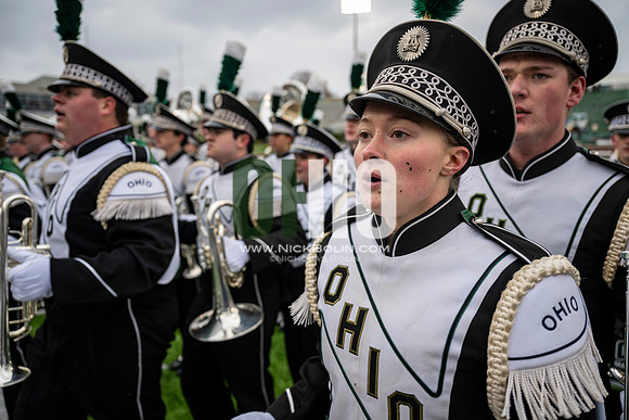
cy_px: 210
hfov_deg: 73.7
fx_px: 419
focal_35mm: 24
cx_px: 314
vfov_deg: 53.2
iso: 100
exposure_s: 1/500
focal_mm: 24
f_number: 2.8
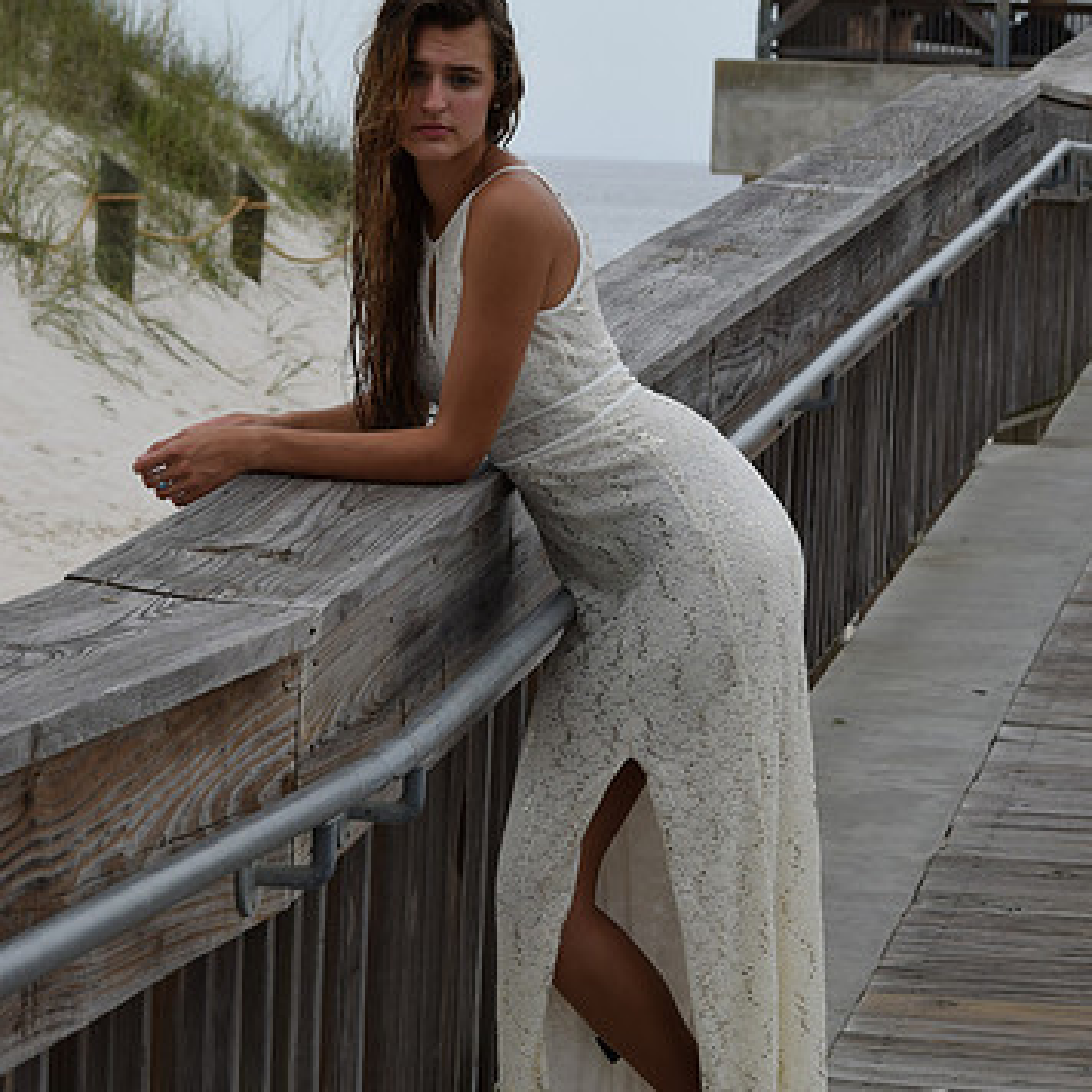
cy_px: 583
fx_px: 4890
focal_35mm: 137
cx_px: 544
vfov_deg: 12.7
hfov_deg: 12.7
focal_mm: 66
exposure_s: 1/250
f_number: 8
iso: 200
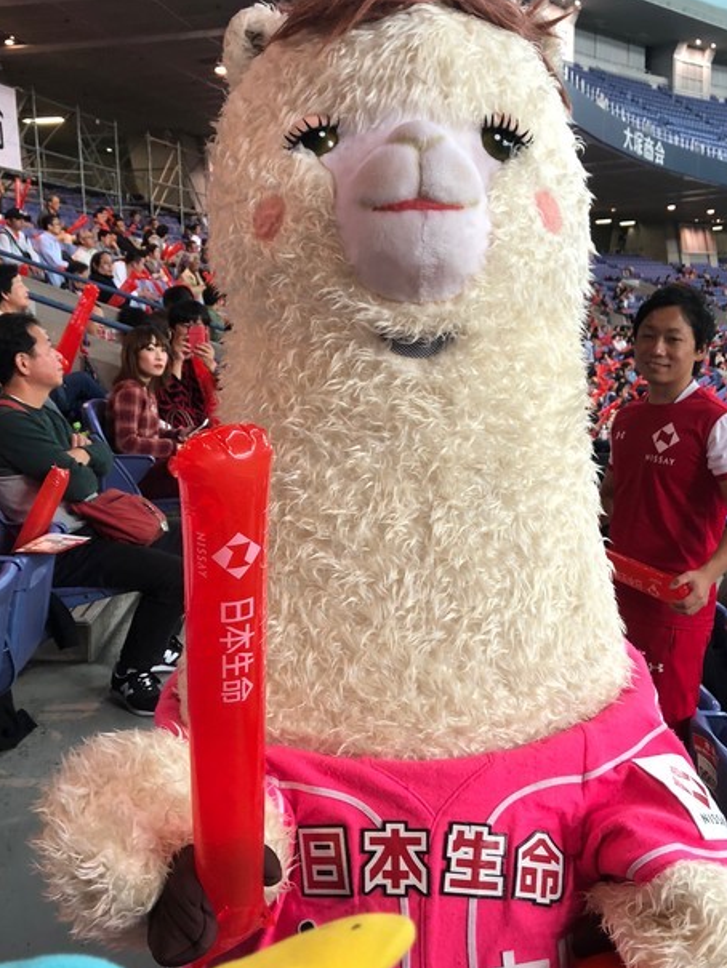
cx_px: 402
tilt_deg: -9.8
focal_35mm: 37
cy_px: 506
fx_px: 1036
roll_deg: +0.1
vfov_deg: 50.1
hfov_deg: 38.6
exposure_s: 1/20
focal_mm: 3.99
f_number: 1.8
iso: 40
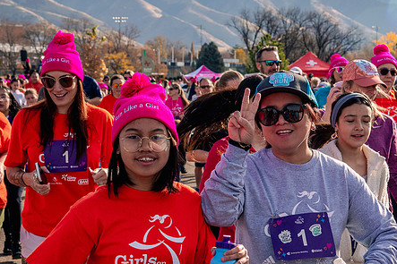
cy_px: 151
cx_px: 230
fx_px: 1190
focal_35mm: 108
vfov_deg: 12.7
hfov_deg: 18.9
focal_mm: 62
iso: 800
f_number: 10
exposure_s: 1/1000
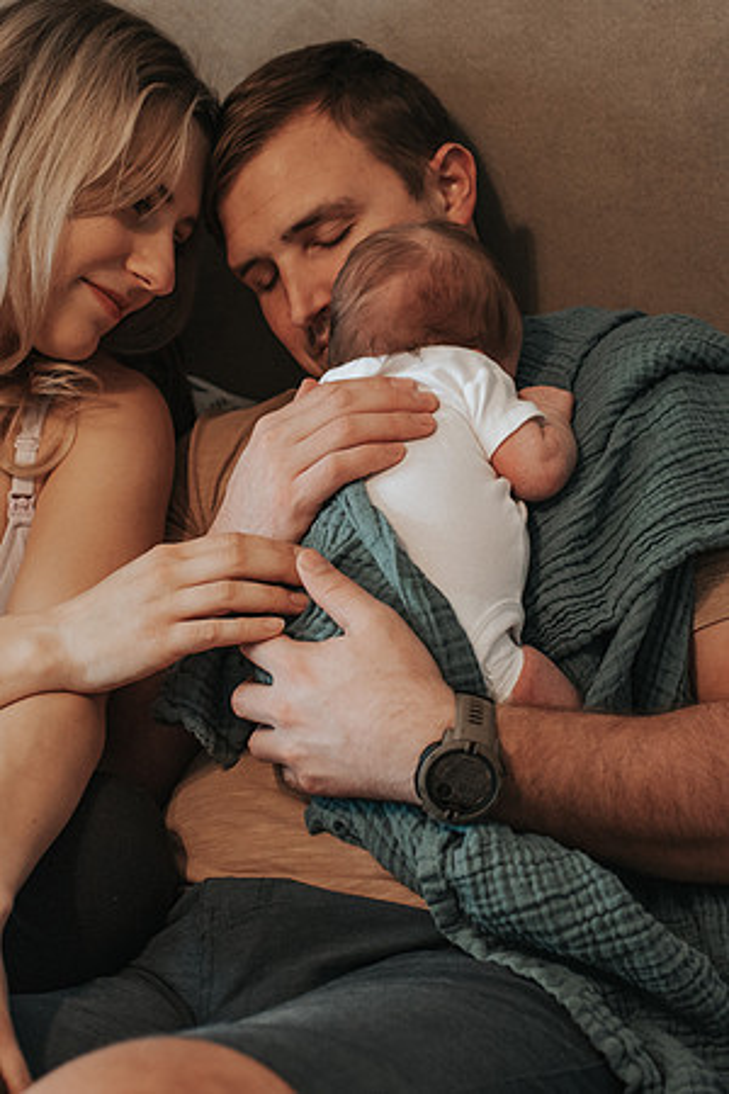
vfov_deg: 30.8
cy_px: 446
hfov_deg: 20.9
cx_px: 323
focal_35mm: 65
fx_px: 1978
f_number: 2.8
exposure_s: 1/250
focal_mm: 35
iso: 1000
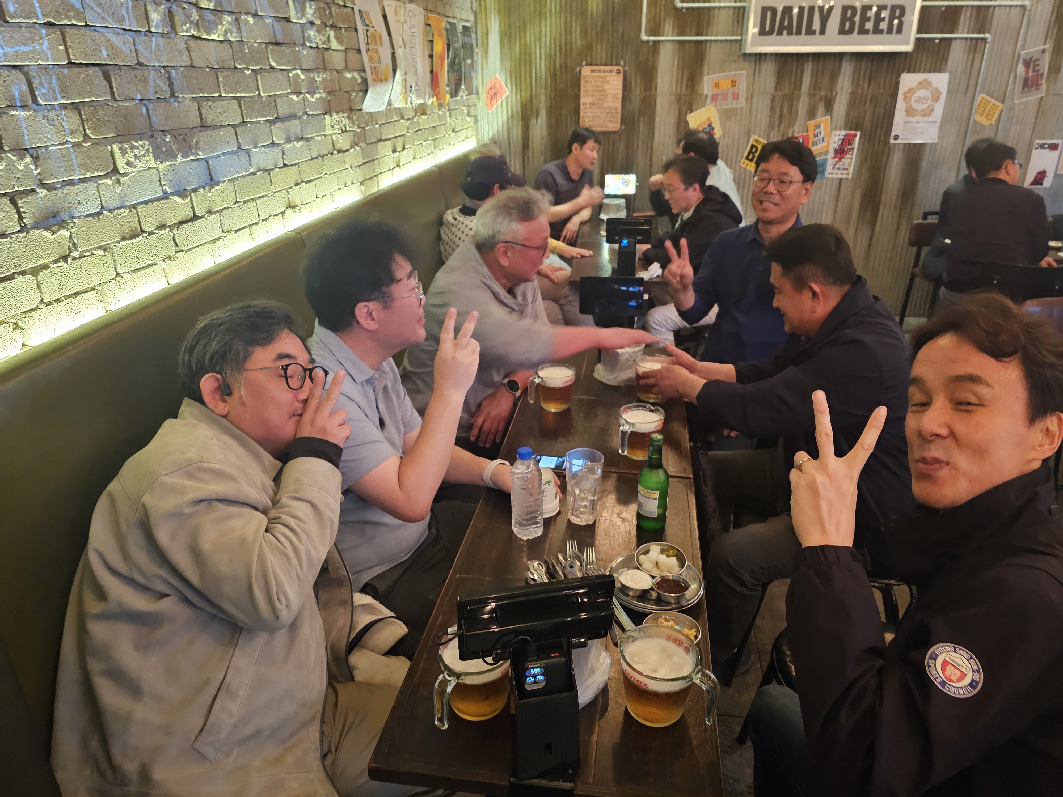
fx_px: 706
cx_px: 532
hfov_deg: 73.9
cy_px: 398
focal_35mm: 23
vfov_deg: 58.9
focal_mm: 6.3
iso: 1250
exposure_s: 1/24
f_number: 1.7
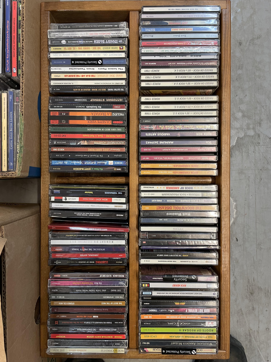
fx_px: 271
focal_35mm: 26
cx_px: 136
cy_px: 181
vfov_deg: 67.3
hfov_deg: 53.1
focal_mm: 4.2
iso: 100
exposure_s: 1/50
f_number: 1.6
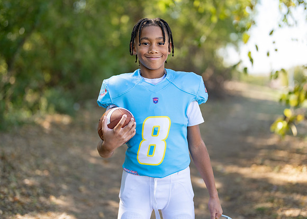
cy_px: 102
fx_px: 505
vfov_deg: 24.5
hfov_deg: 33.8
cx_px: 155
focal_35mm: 58
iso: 100
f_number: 1.2
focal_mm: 50
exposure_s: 1/1250
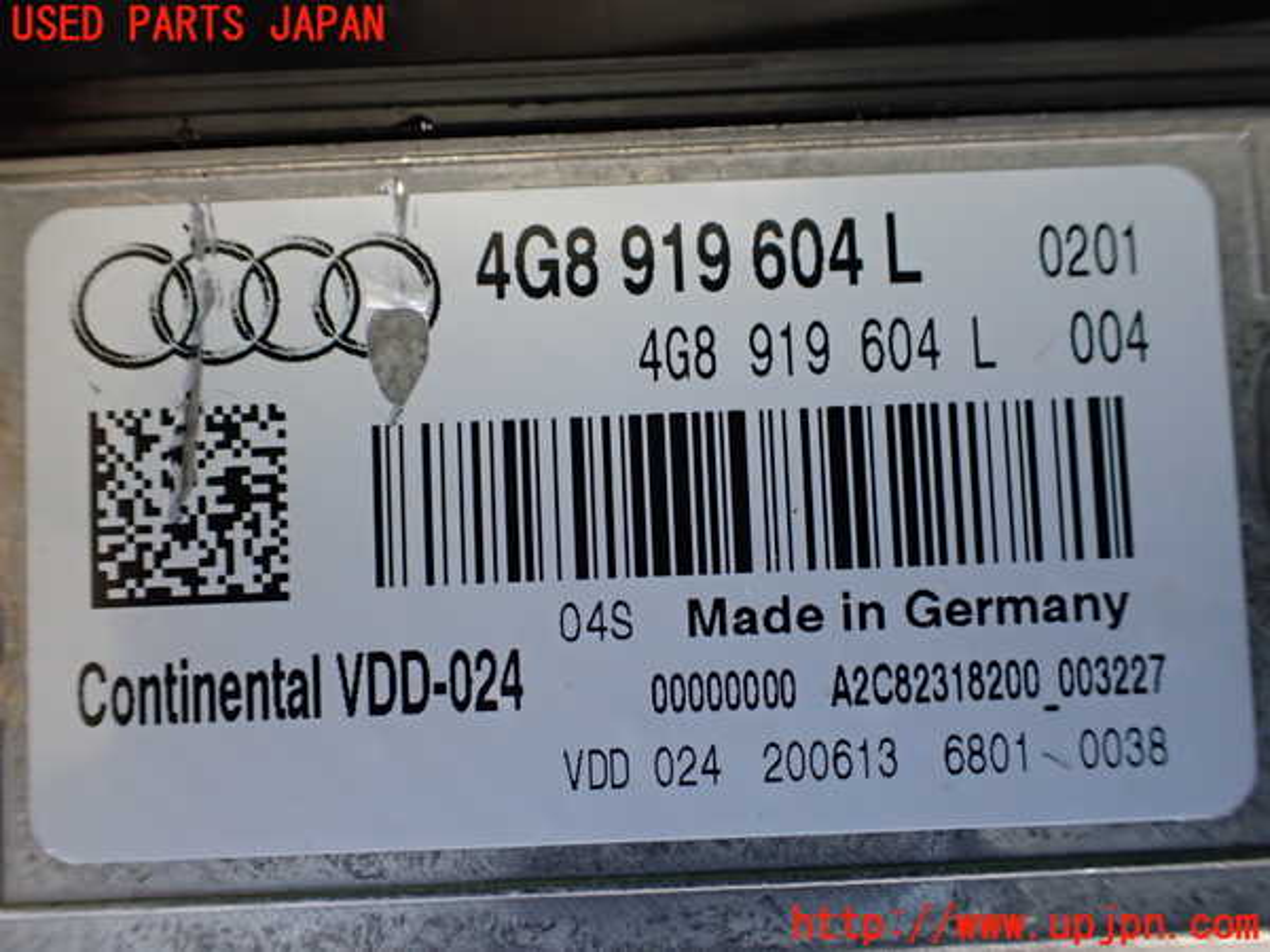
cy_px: 476
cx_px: 635
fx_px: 1101
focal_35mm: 30
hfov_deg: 60.0
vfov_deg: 46.8
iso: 500
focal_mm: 5.4
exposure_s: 1/125
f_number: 2.3
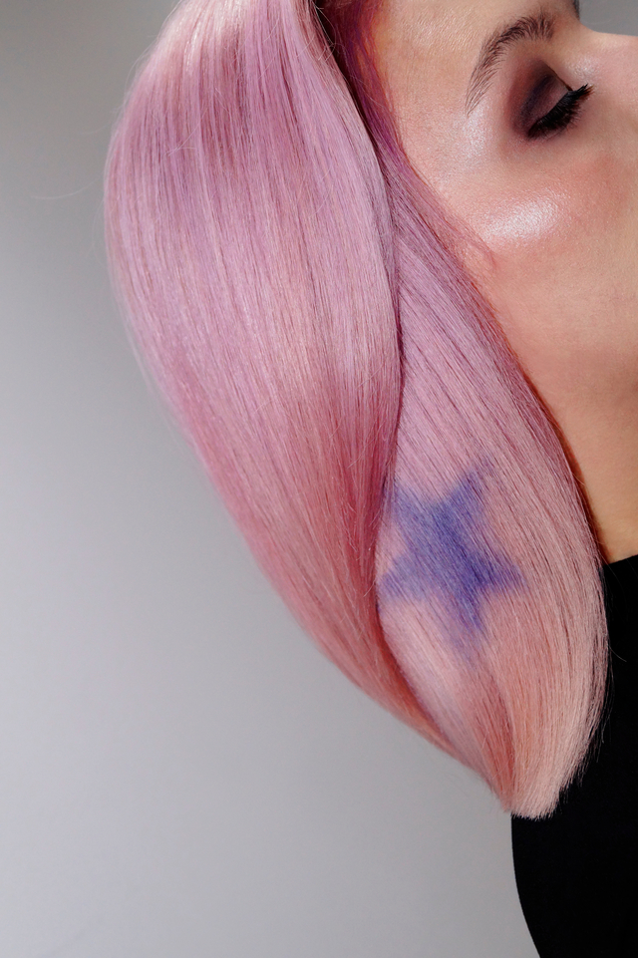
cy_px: 479
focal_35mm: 68
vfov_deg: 29.9
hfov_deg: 20.1
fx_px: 1796
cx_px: 319
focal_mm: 45
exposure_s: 1/80
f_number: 7.1
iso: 640
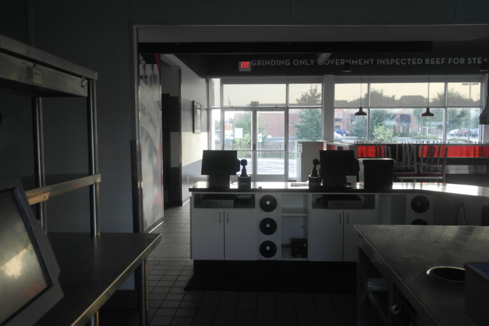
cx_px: 244
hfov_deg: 61.9
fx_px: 407
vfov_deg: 43.6
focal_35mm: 30
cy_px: 163
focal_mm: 20
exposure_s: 1/60
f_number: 3.5
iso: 400
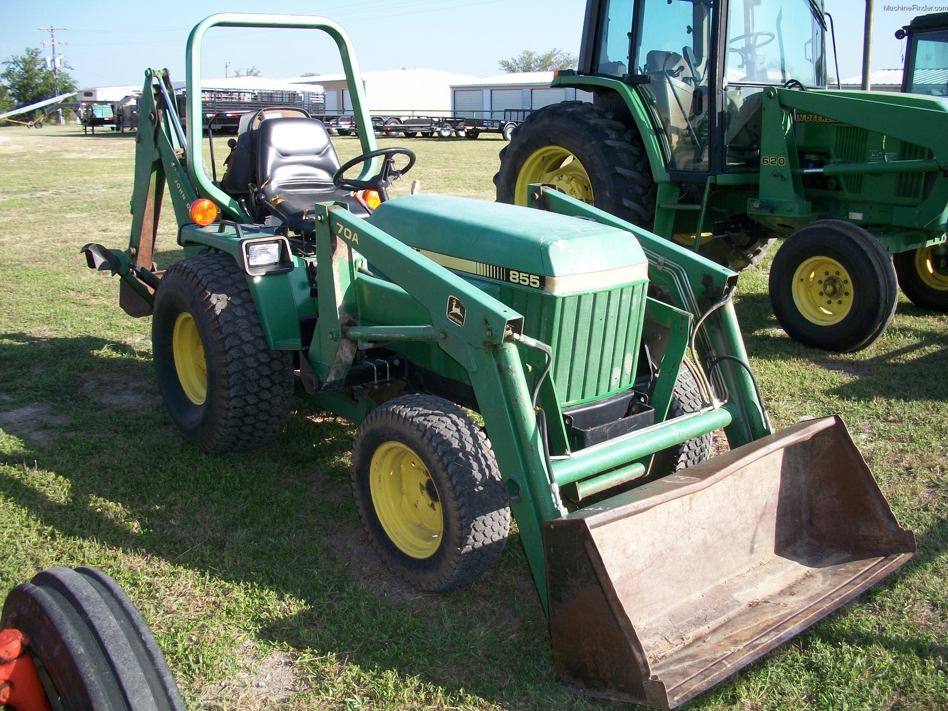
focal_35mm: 35
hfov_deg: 52.6
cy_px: 356
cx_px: 474
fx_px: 959
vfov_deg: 40.7
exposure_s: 1/500
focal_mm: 6.3
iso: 80
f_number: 3.1
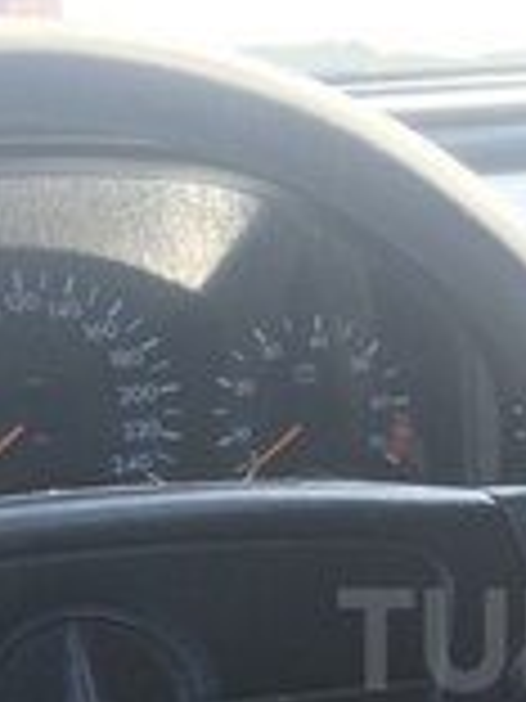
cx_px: 683
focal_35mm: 92
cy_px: 639
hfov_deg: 15.3
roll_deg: +2.7
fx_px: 1864
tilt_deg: -23.9
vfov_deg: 20.8
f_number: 2.2
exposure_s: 1/100
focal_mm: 4.15
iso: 50
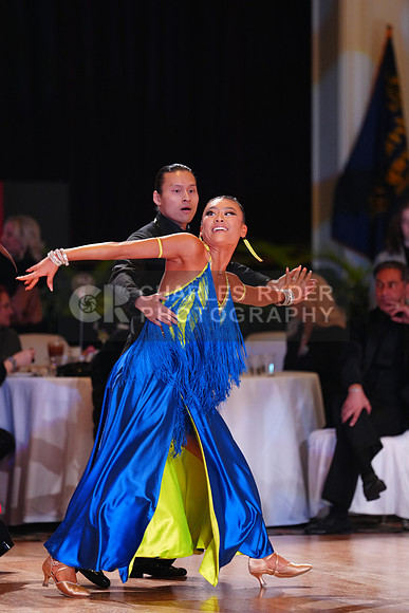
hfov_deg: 6.9
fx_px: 3406
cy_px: 306
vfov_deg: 10.3
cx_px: 204
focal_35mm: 200
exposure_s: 1/400
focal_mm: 200
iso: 2500
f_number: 2.8
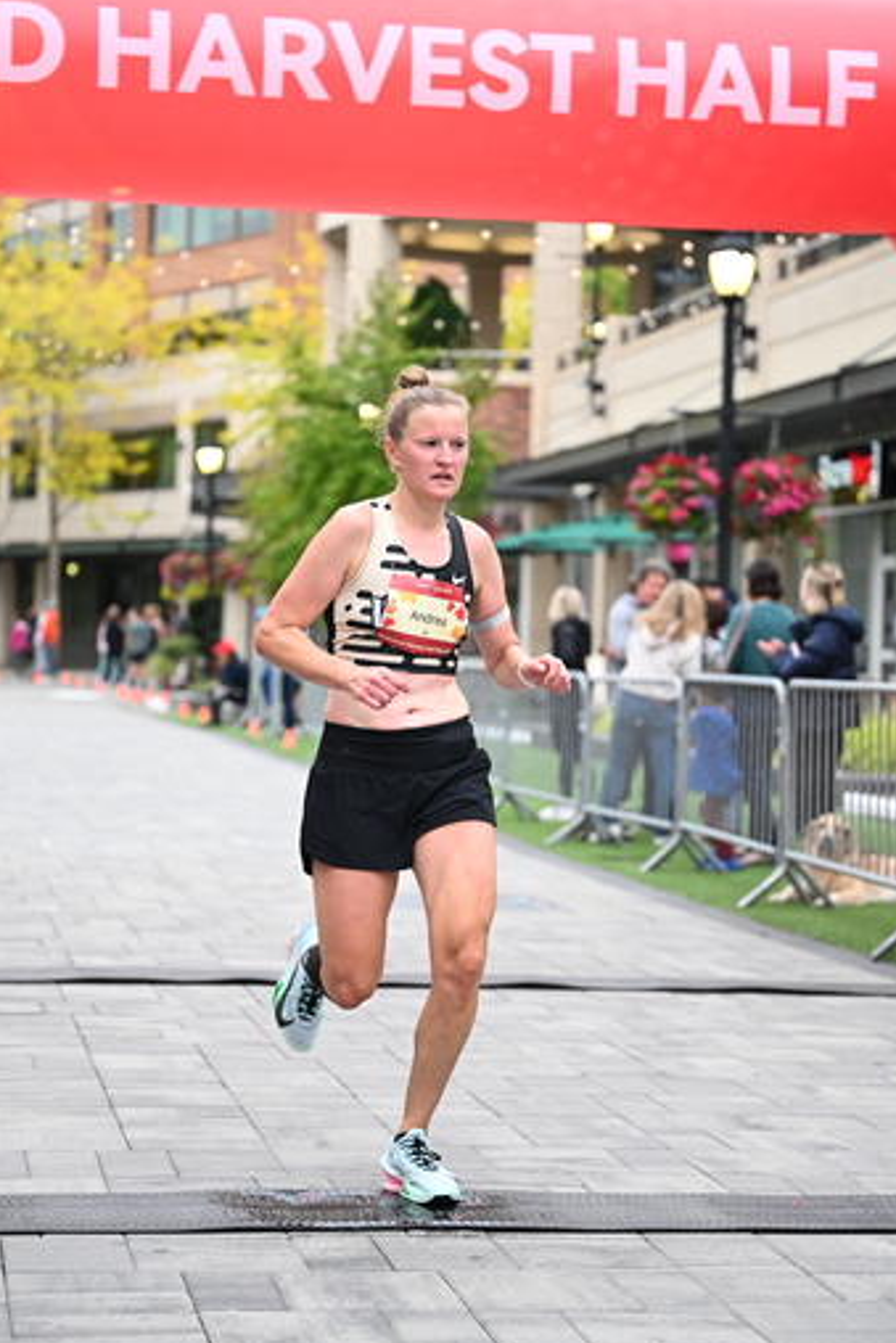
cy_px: 672
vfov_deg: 26.0
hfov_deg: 17.5
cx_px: 432
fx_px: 2910
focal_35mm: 78
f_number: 2.8
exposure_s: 1/1250
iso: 1600
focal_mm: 72
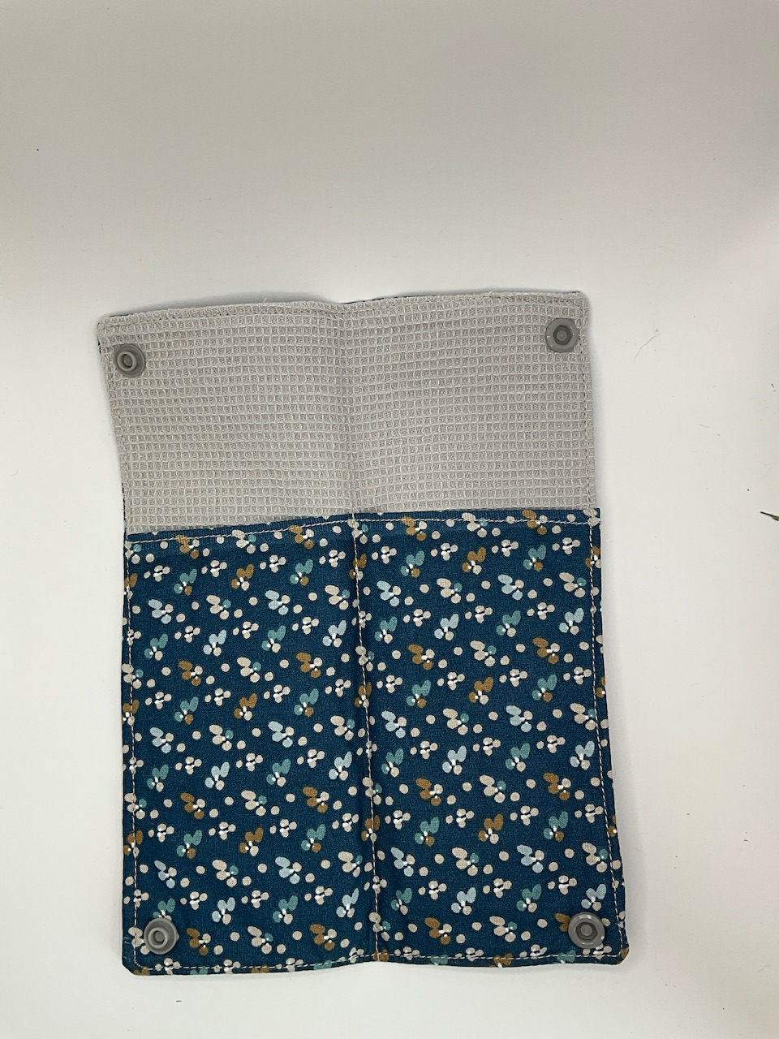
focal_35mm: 29
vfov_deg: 61.7
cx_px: 390
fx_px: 870
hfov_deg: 48.2
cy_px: 520
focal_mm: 3
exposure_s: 1/248
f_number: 1.8
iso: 25
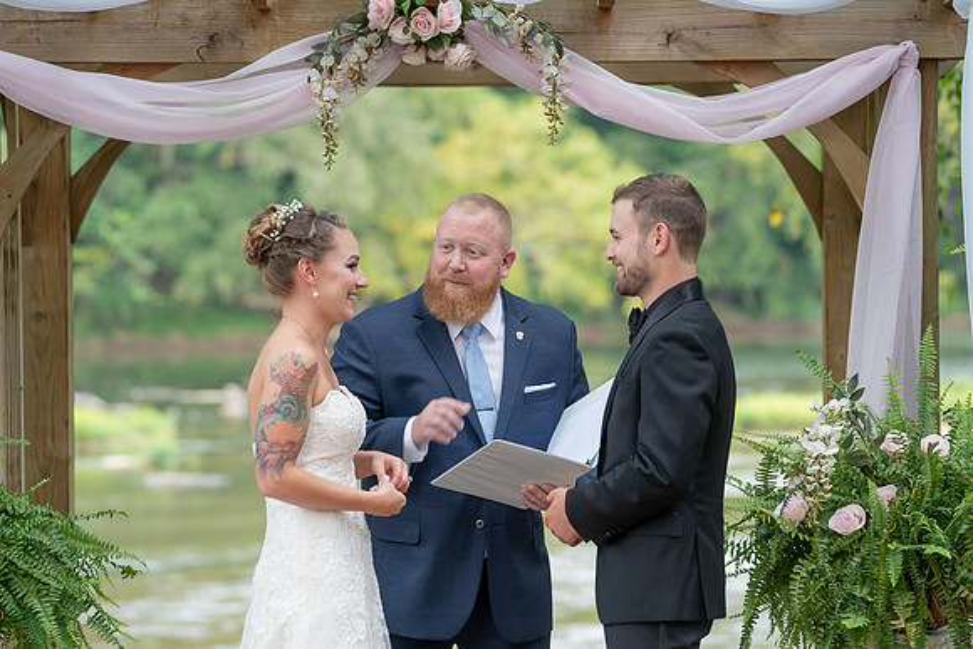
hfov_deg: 13.8
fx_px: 4020
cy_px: 304
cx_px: 456
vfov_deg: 9.2
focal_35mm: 149
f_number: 4
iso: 320
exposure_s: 1/200
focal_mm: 139
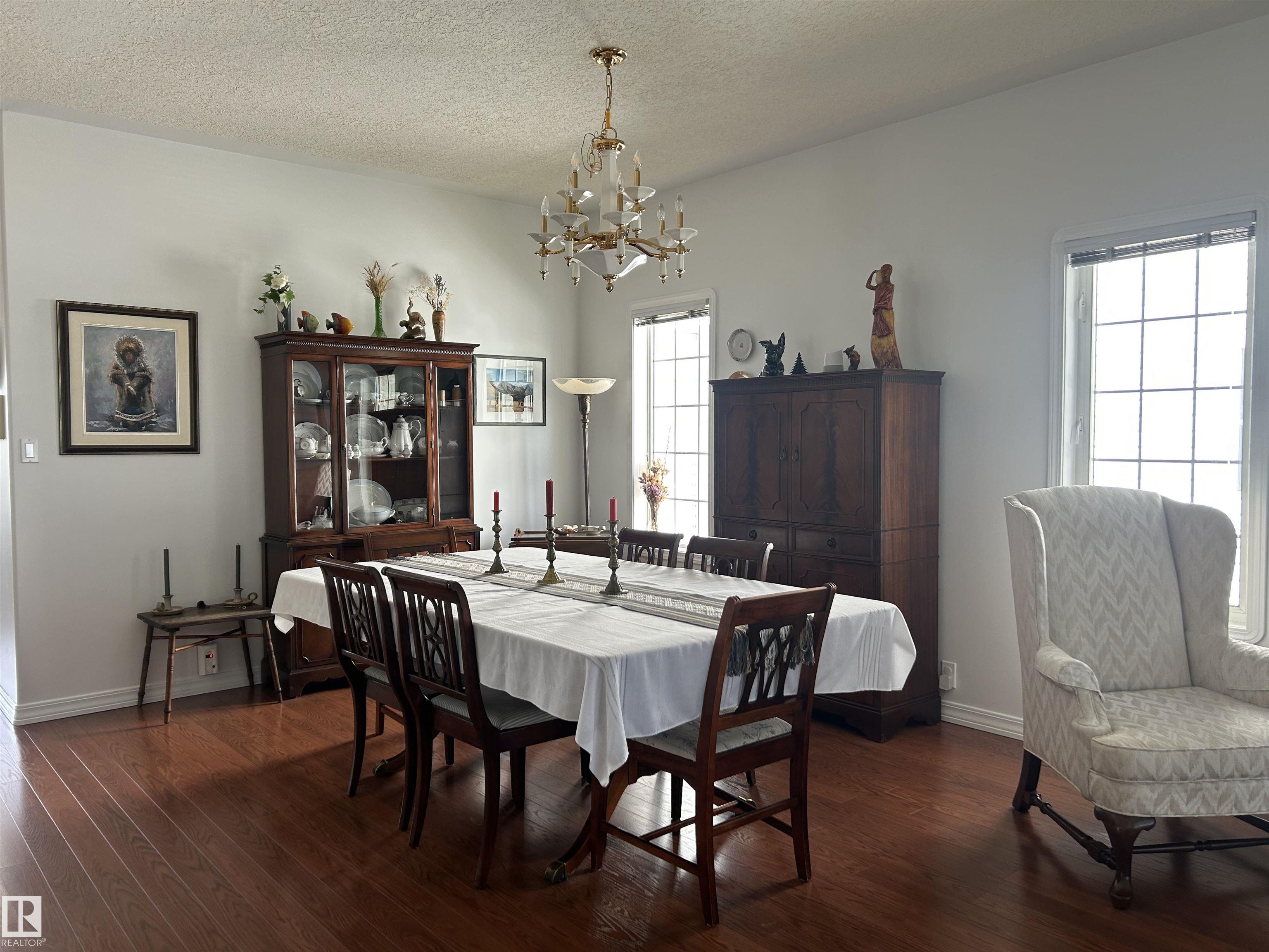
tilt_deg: -3.4
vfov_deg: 53.1
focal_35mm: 26
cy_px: 476
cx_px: 634
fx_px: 953
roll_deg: +1.4
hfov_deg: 67.3
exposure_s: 1/121
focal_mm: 5.7
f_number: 1.5
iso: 64
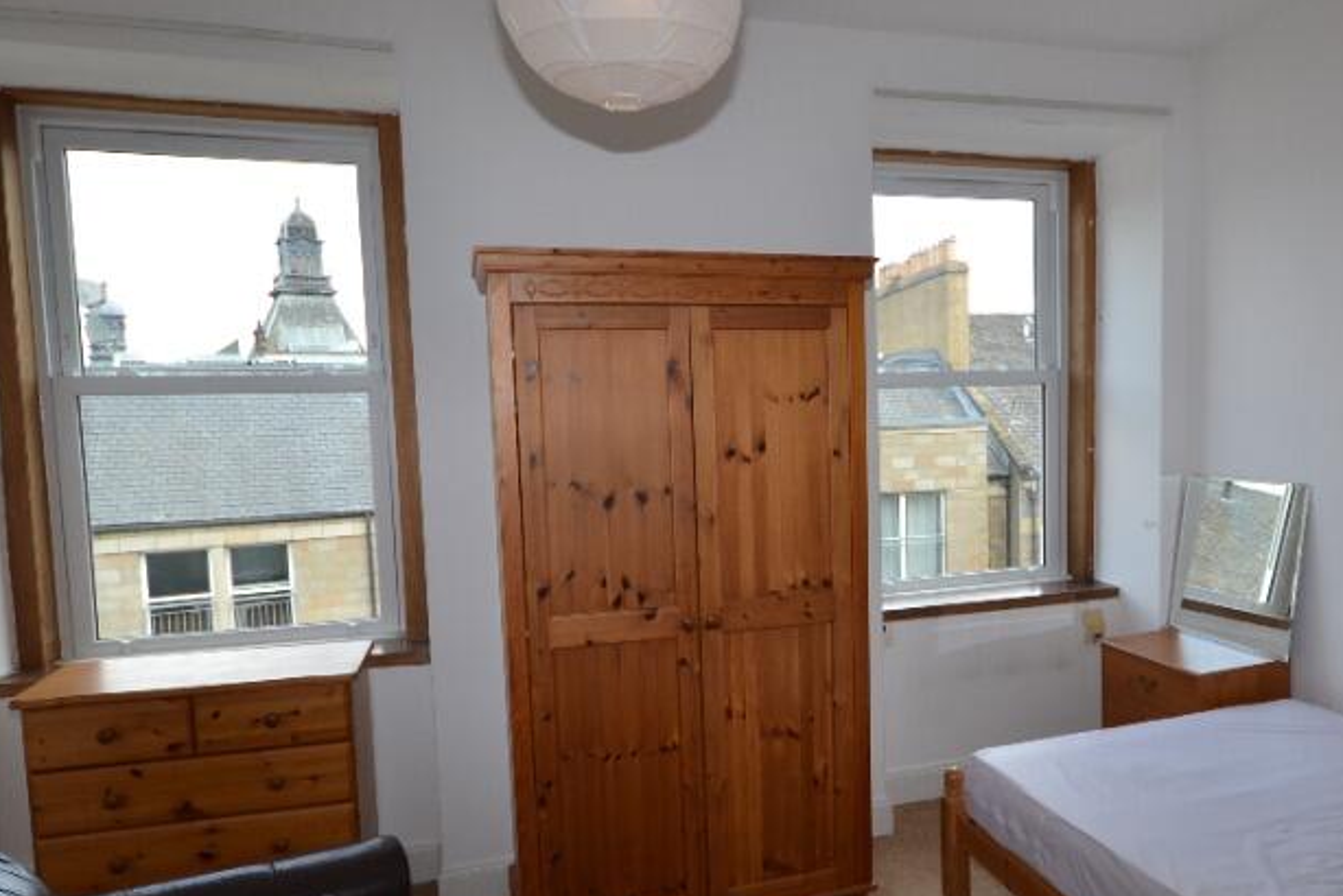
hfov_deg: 70.4
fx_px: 933
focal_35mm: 25
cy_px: 478
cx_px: 833
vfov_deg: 51.3
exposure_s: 1/125
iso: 200
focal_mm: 10
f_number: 5.6
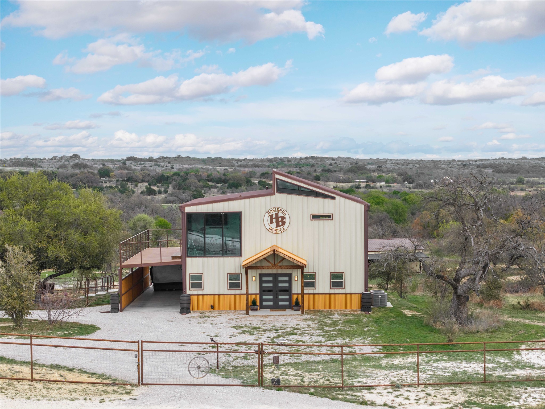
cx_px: 272
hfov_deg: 27.8
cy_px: 204
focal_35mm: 70
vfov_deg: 21.0
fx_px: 1102
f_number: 2.8
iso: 120
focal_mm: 19.35
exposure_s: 1/800
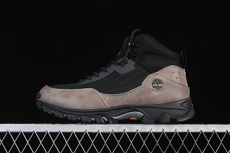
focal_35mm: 75
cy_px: 76
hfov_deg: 27.0
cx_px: 115
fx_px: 479
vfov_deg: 18.2
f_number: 6.3
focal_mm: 50
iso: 160
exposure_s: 1/60
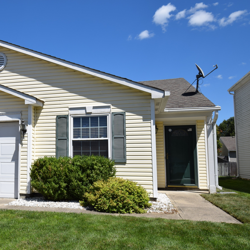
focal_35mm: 34
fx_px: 278
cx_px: 51
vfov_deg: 48.4
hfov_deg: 46.0
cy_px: 136
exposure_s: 1/400
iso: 200
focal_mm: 16
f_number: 10
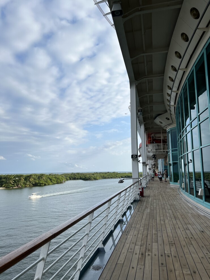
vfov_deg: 67.3
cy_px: 140
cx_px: 105
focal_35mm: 26
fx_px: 210
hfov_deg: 53.1
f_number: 1.5
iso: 50
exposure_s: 1/4630
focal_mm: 5.7
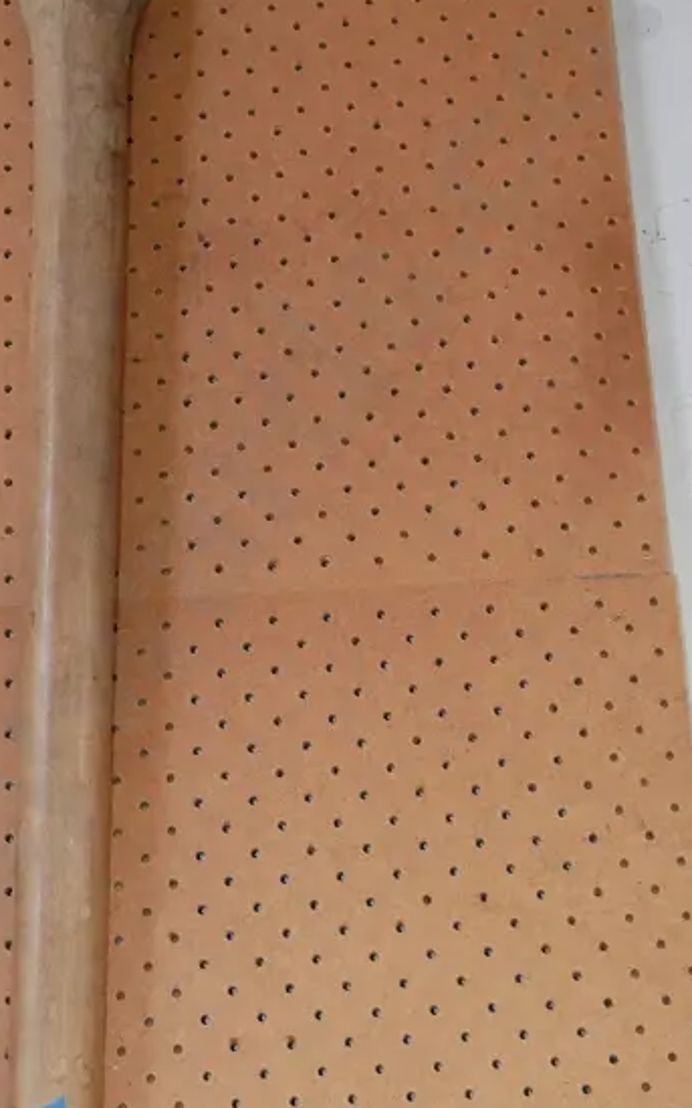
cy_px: 626
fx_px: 2626
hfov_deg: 14.9
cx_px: 142
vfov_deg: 23.8
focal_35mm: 87
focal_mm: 22
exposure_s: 1/160
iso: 3200
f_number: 4.2
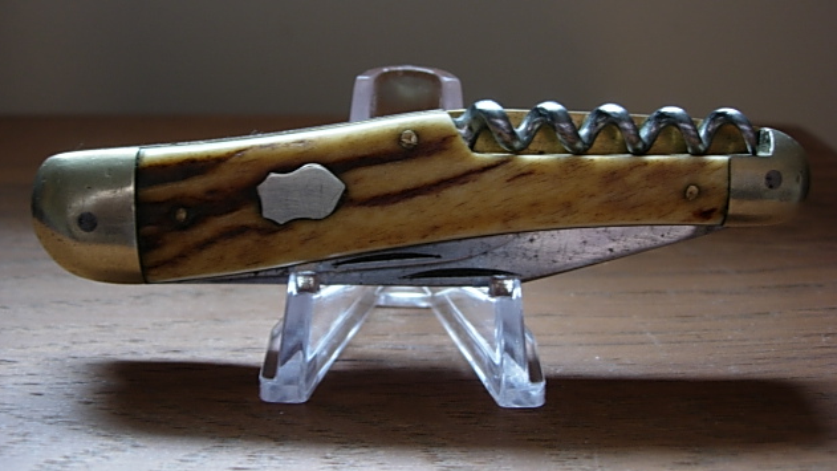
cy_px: 202
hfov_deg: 48.4
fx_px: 932
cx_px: 415
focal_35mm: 42
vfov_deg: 28.3
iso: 64
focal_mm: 7.8
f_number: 2.8
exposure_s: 1/5.1
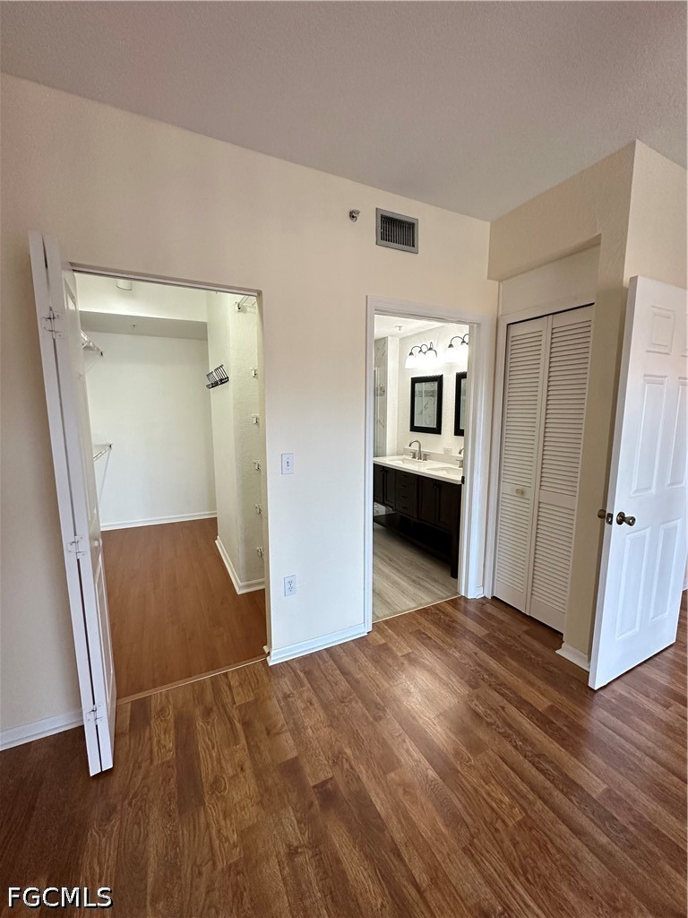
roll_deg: +0.5
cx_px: 344
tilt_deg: -6.7
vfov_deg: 102.1
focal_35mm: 14
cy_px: 459
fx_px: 371
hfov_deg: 85.7
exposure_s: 1/120
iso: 250
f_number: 2.2
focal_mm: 2.22
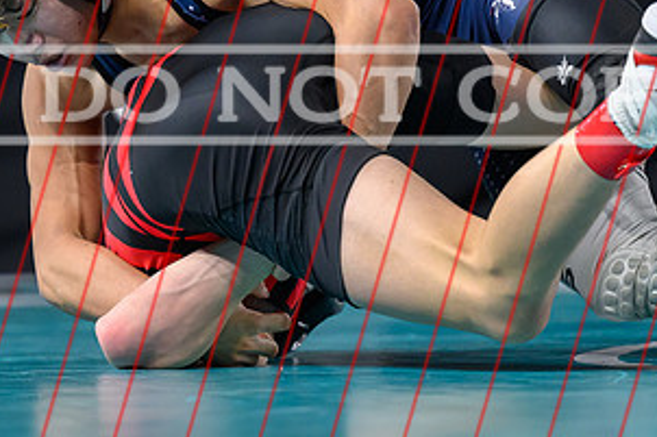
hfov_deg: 4.2
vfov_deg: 2.8
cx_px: 259
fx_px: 8992
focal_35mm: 493
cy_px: 39
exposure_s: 1/800
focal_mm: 175
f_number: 2.8
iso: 2500
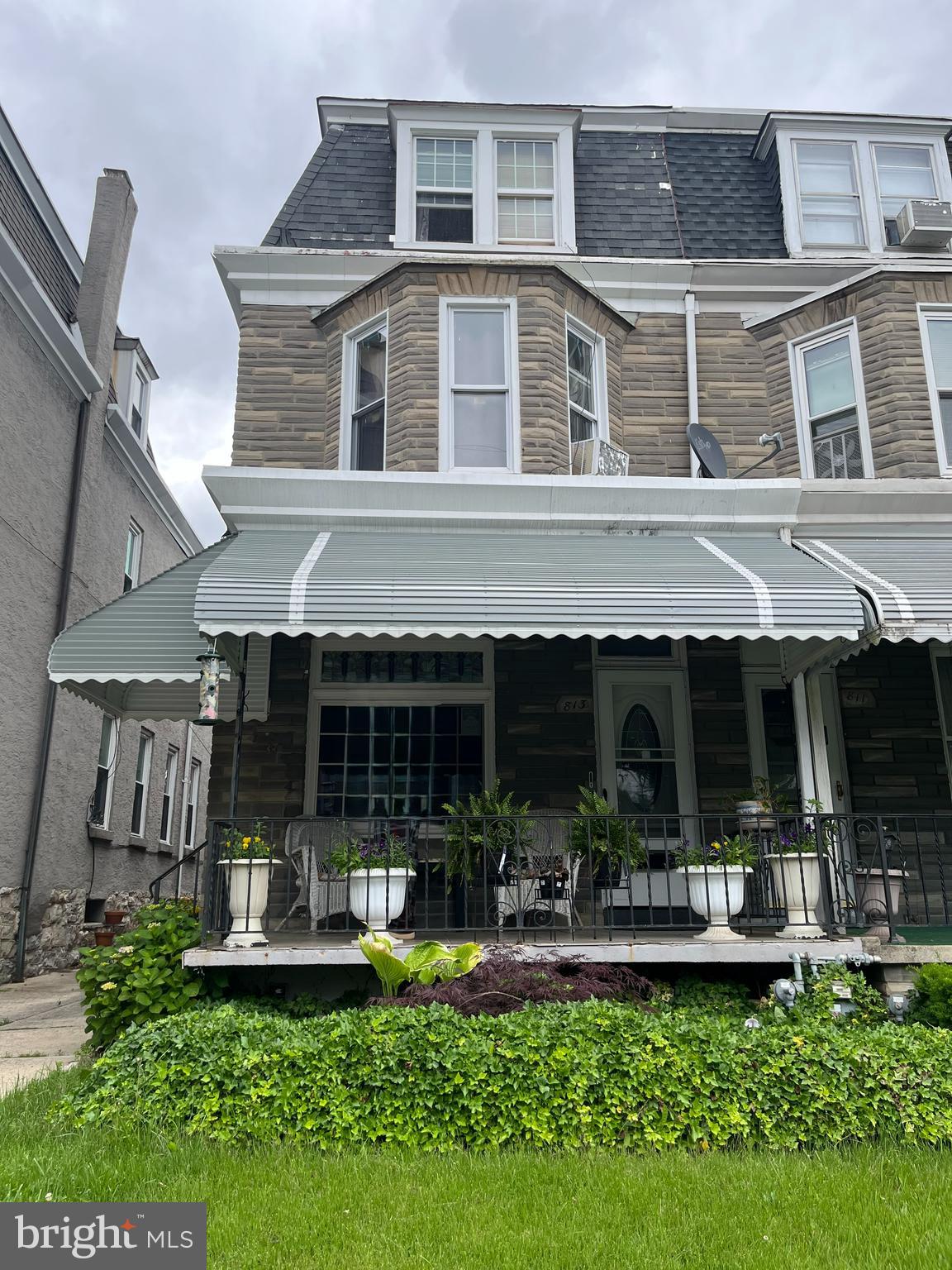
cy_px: 635
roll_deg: +1.1
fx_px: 953
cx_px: 476
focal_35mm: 26
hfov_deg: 53.1
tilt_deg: +15.6
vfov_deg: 67.3
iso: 50
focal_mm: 5.1
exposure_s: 1/1199
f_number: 1.6
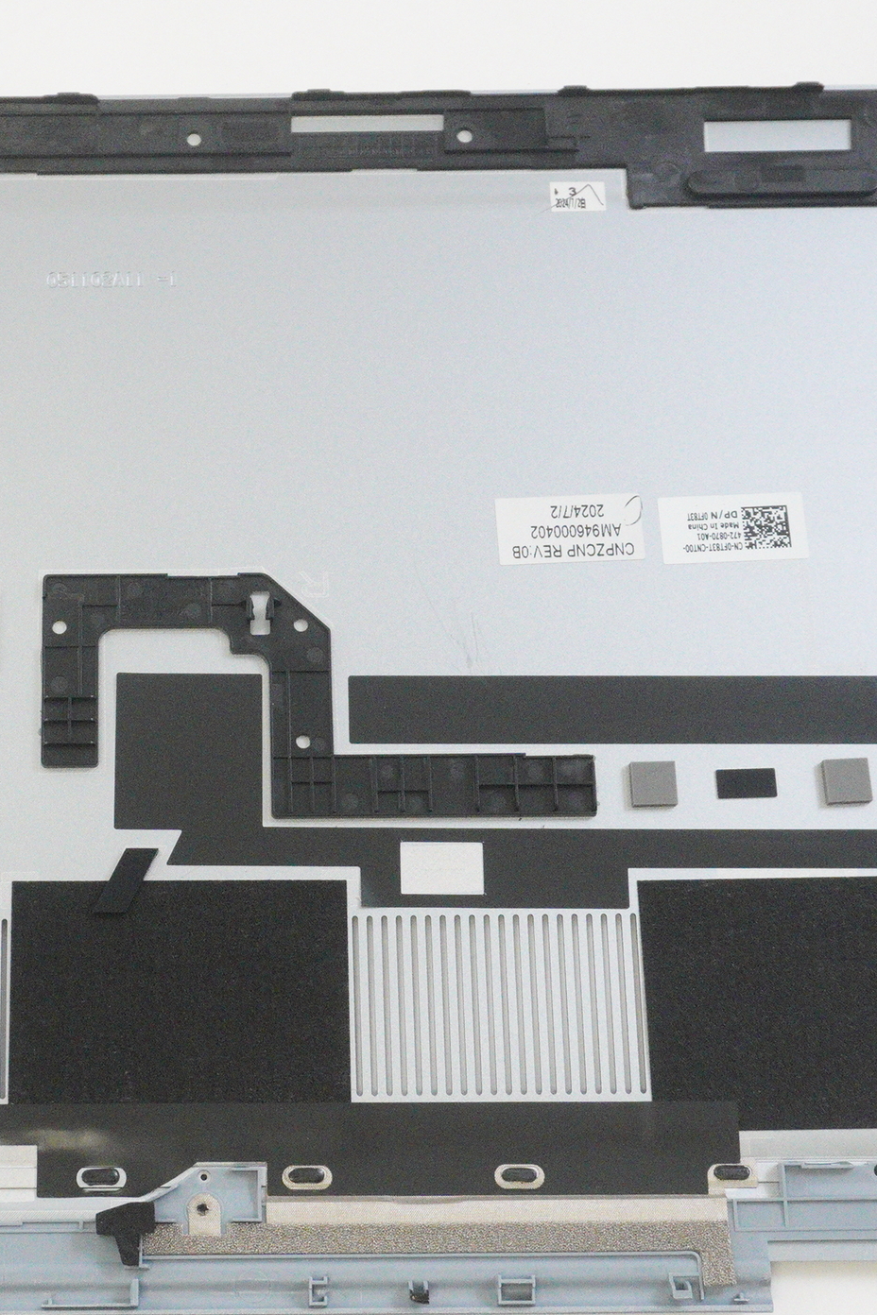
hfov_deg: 21.7
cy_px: 667
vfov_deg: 32.4
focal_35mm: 62
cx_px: 190
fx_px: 2262
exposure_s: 1/250
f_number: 5.6
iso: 6400
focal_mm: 23
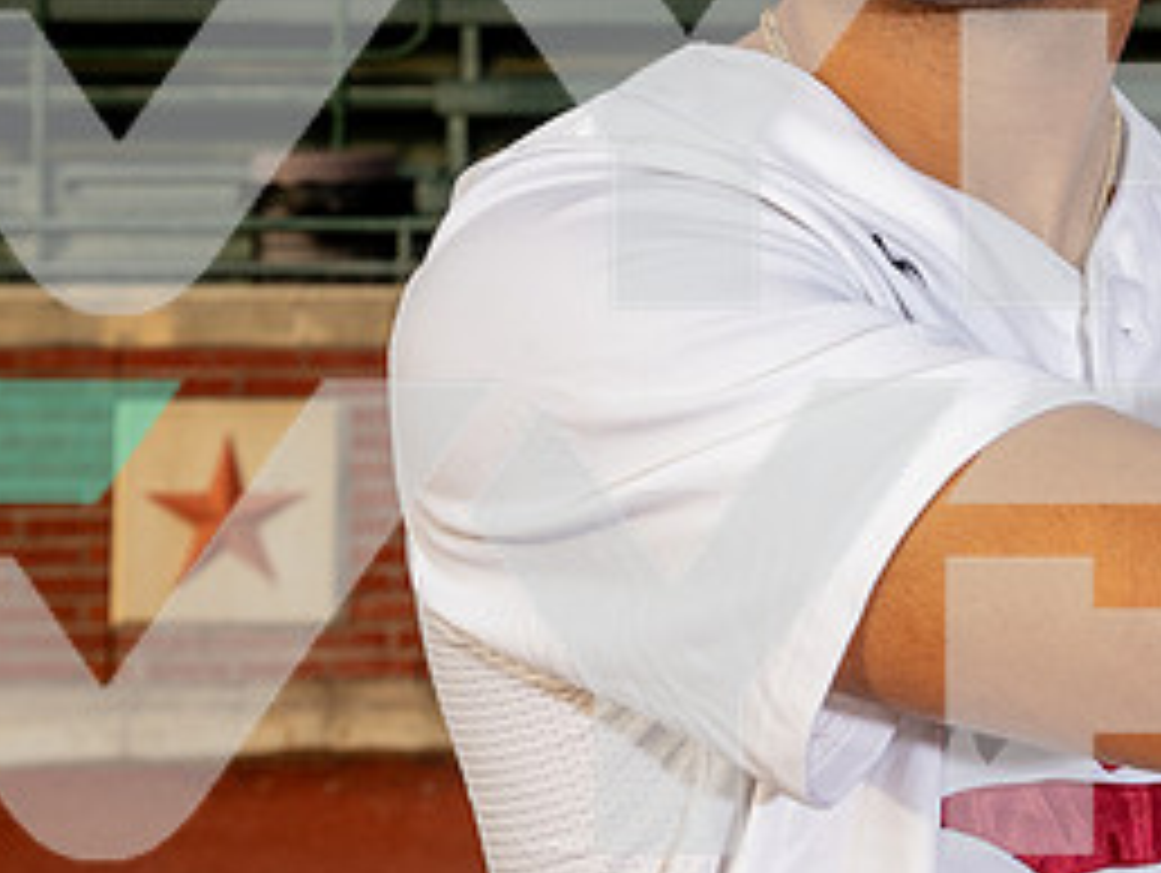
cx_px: 873
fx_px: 4129
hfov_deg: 15.9
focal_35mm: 123
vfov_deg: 12.0
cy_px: 74
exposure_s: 1/250
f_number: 11
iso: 250
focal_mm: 57
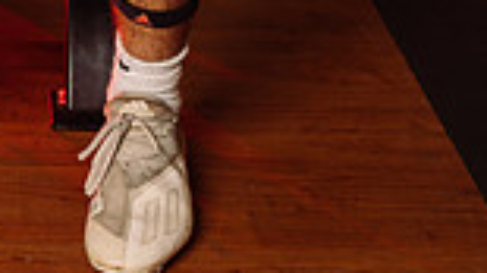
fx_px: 1652
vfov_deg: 8.6
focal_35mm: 128
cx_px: 22
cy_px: -380
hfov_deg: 16.5
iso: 250
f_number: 6.3
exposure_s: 1/250
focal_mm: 42
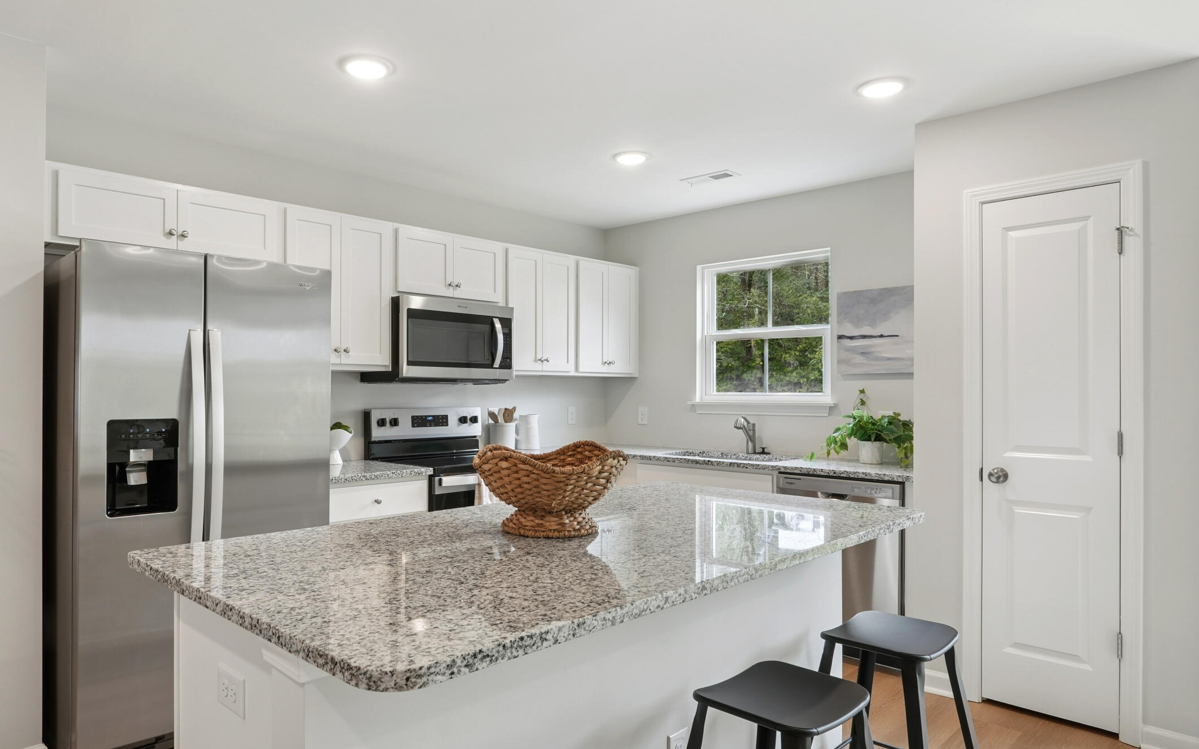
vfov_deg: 52.8
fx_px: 752
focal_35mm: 23
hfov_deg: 76.8
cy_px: 429
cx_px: 526
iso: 200
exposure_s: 1/6
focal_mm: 16
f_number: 11
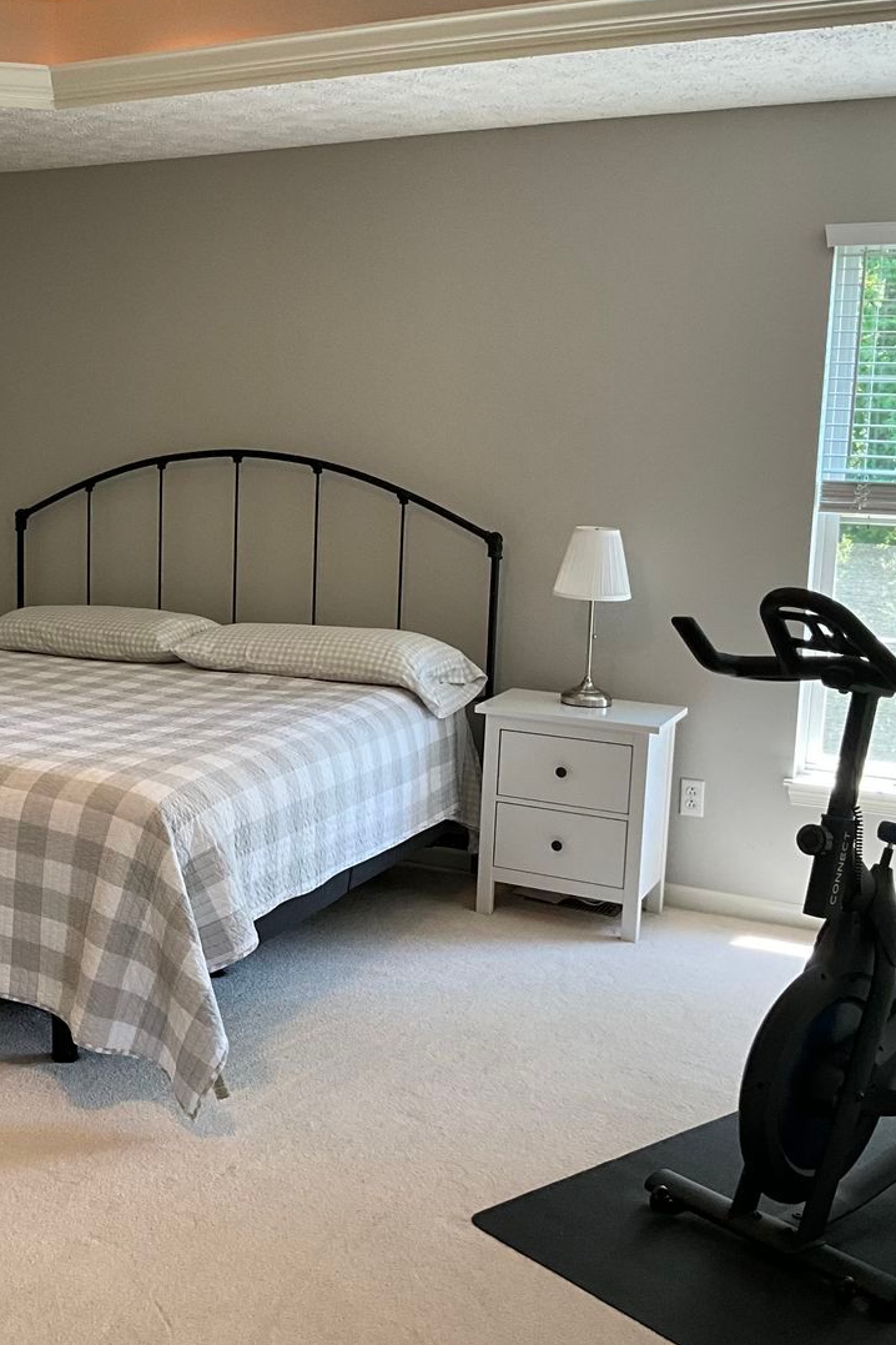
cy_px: 645
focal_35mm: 42
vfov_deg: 46.4
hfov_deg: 30.8
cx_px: 132
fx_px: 1568
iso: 80
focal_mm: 3
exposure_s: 1/60
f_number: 1.8
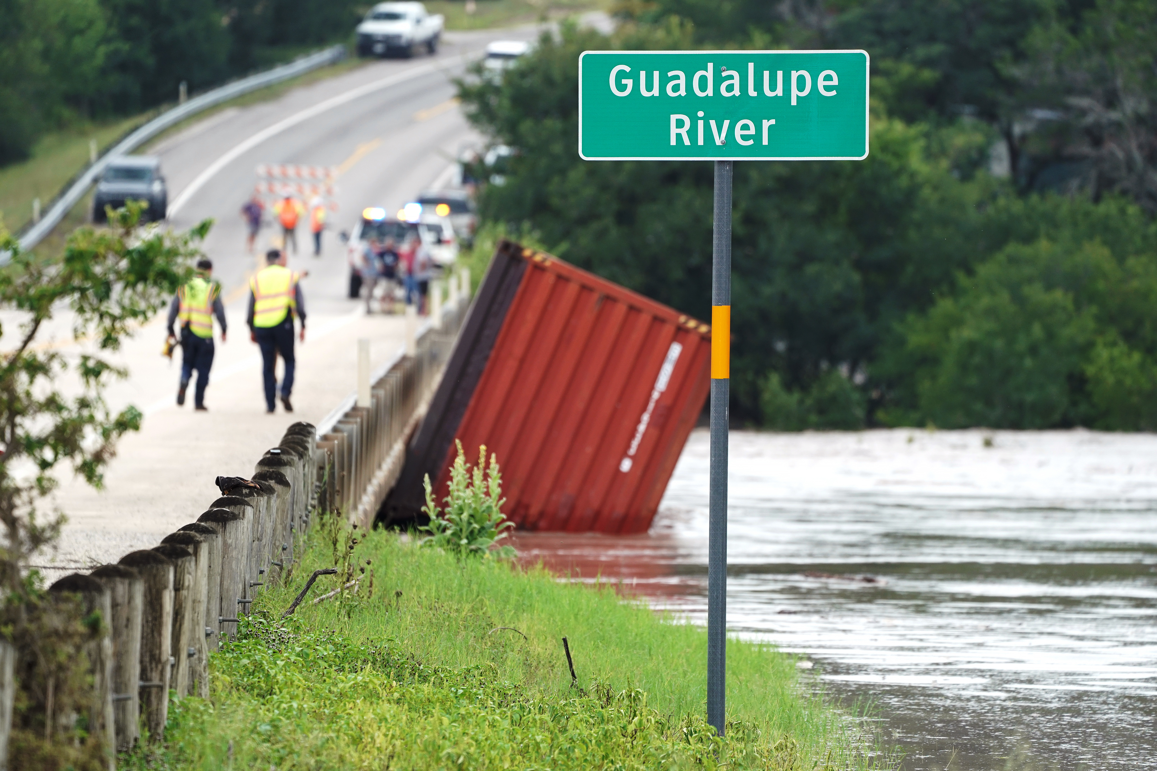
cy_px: 386
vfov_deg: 4.5
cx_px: 578
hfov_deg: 6.8
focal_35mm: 303
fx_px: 9737
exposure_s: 1/1250
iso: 800
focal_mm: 303
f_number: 5.6
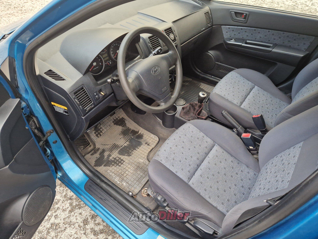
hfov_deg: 73.9
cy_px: 120
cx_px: 159
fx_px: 211
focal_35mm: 23
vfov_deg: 58.9
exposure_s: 1/180
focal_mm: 5.4
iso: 100
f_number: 1.8
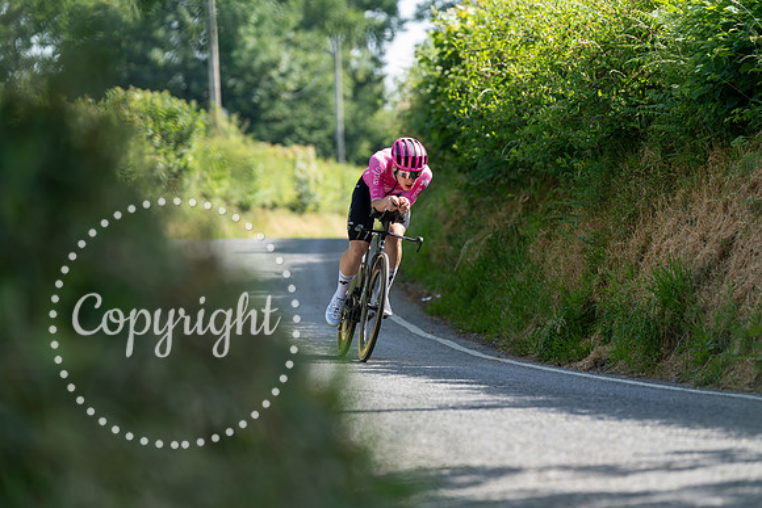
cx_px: 381
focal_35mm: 194
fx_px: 4107
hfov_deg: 10.6
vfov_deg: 7.1
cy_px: 254
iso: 400
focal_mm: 194
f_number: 3.5
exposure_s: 1/1000
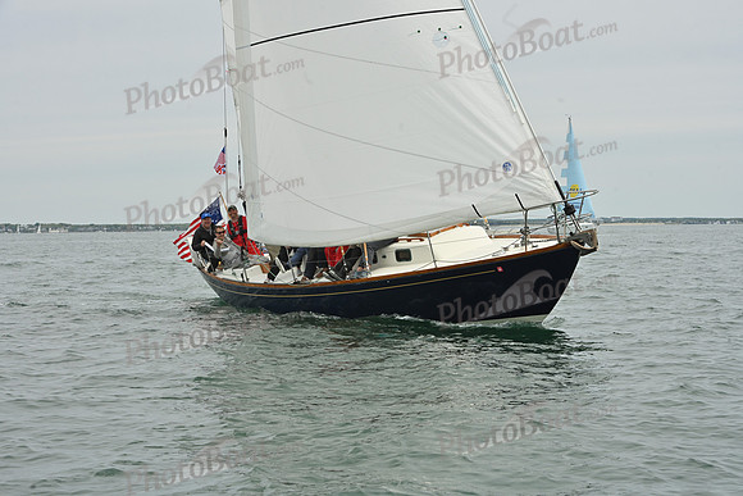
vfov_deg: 17.5
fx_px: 1610
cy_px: 248
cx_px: 372
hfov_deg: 26.0
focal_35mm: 78
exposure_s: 1/800
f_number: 11
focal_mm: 78
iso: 320
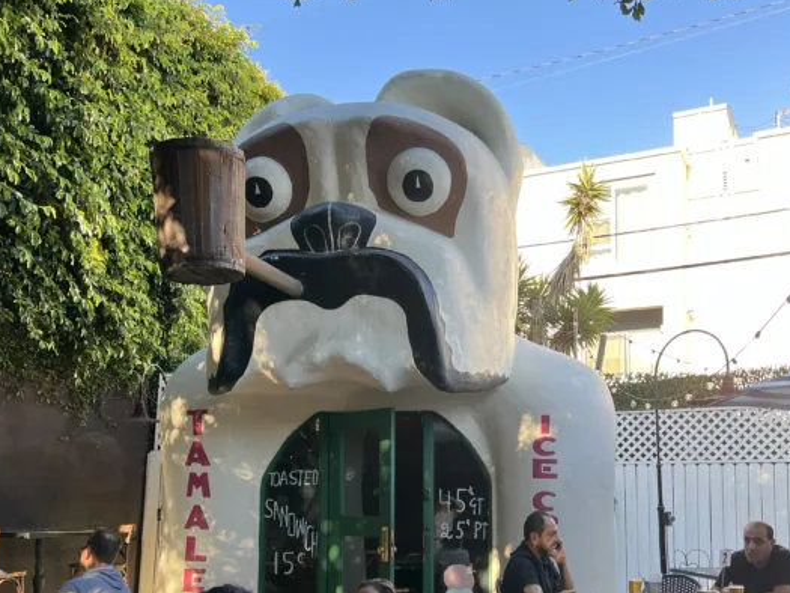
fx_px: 867
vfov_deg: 37.0
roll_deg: +0.0
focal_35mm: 38
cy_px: 427
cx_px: 397
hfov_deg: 49.0
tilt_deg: +5.7
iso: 40
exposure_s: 1/286
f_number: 1.5
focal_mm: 5.7
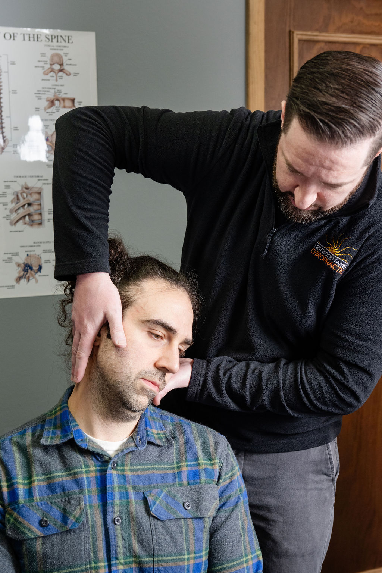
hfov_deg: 28.1
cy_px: 286
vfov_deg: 41.1
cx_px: 191
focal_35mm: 48
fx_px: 764
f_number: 5
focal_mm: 48
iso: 1000
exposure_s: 1/200
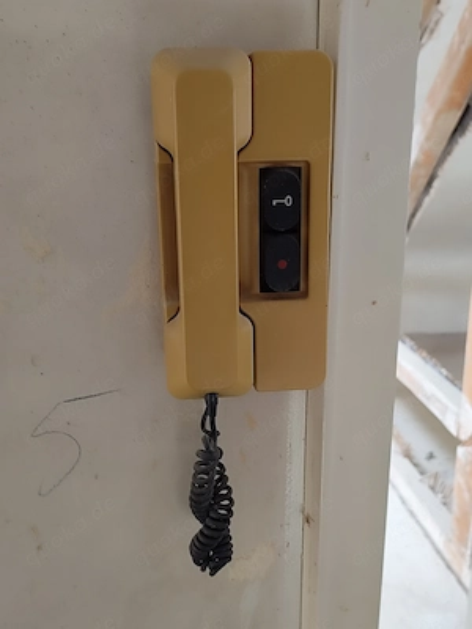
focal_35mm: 35
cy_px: 314
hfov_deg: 40.7
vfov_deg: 52.6
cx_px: 236
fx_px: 636
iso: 1000
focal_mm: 6.14
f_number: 1.65
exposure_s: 1/25
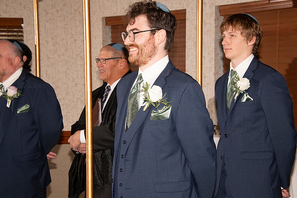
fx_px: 701
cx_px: 148
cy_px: 99
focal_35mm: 85
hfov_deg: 23.9
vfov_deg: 16.1
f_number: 10
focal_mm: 85
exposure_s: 1/160
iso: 1000
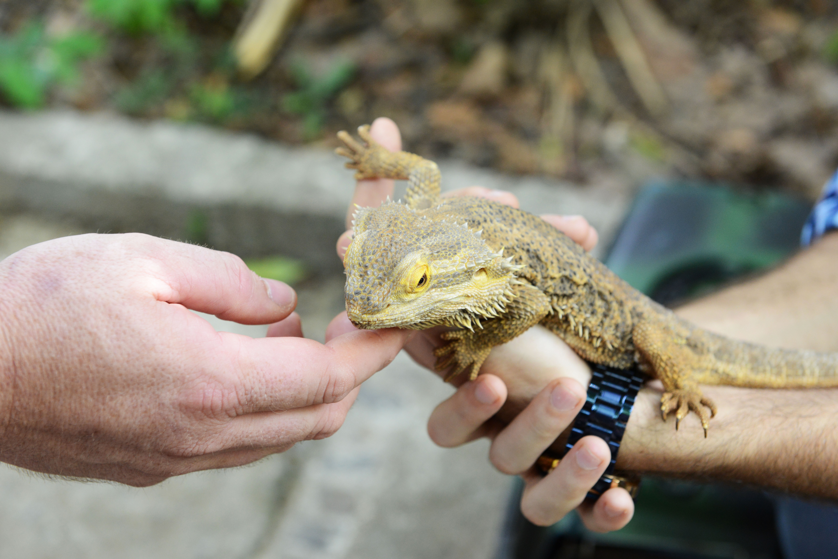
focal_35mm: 70
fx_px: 1630
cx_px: 419
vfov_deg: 19.5
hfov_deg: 28.8
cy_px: 280
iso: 1600
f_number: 6.3
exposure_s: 1/160
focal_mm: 70
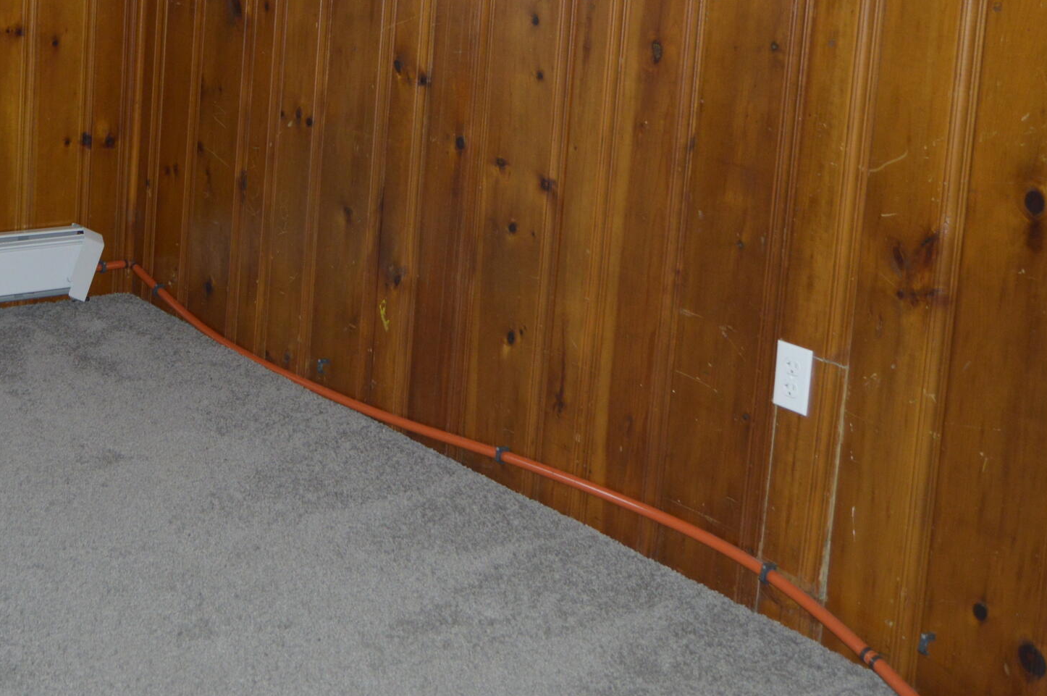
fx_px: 1627
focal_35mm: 56
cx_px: 216
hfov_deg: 34.6
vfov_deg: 23.1
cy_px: -12
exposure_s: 1/60
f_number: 3.5
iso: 640
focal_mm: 18
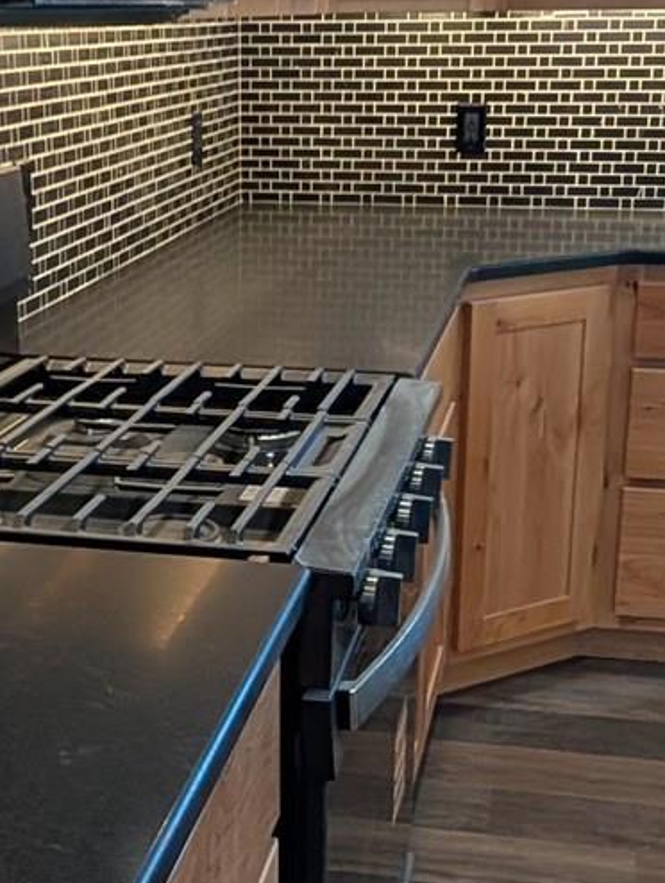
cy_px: 481
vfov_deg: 34.3
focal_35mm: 56
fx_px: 1431
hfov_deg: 25.9
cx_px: 191
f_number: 1.7
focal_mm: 2.02
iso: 97
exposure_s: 1/120
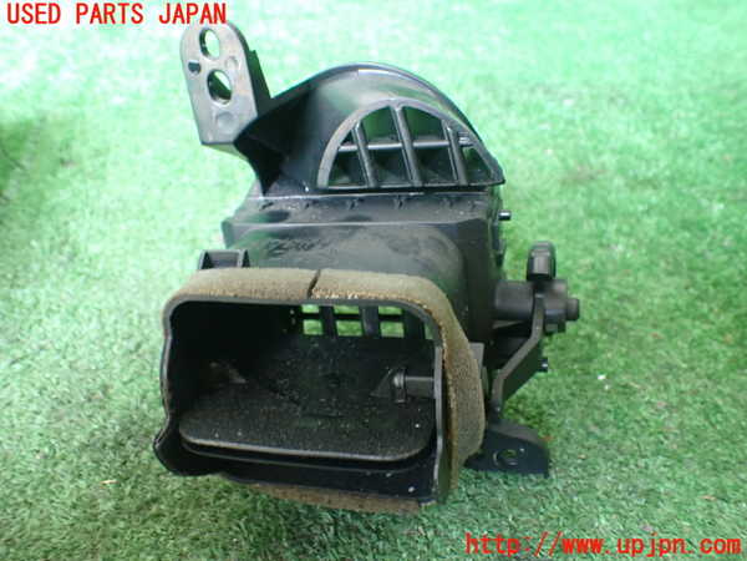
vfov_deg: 46.8
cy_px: 280
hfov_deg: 60.0
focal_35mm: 30
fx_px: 647
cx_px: 374
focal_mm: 5.4
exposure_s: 1/60
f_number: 2.3
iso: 800
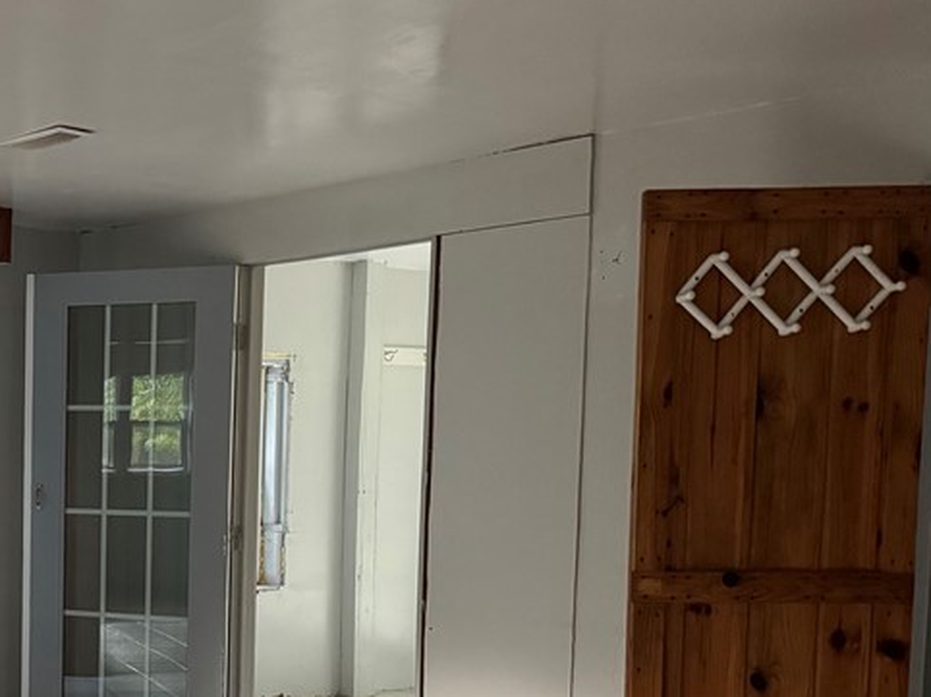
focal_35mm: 51
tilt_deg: -5.8
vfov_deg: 27.9
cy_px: 560
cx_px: -19
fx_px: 1371
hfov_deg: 33.9
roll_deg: +0.0
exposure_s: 1/48
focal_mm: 6.76
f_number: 1.78
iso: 800
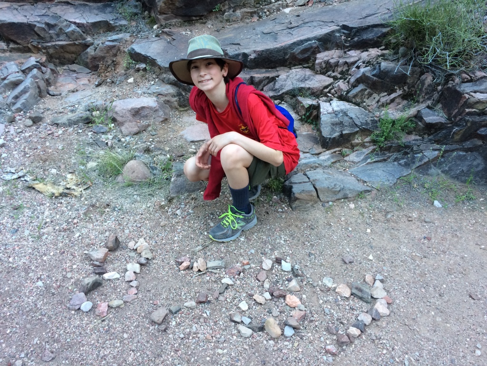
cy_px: 183
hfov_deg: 61.7
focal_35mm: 29
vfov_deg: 48.2
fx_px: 408
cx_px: 244
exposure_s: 1/30
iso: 40
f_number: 2.2
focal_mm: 4.15
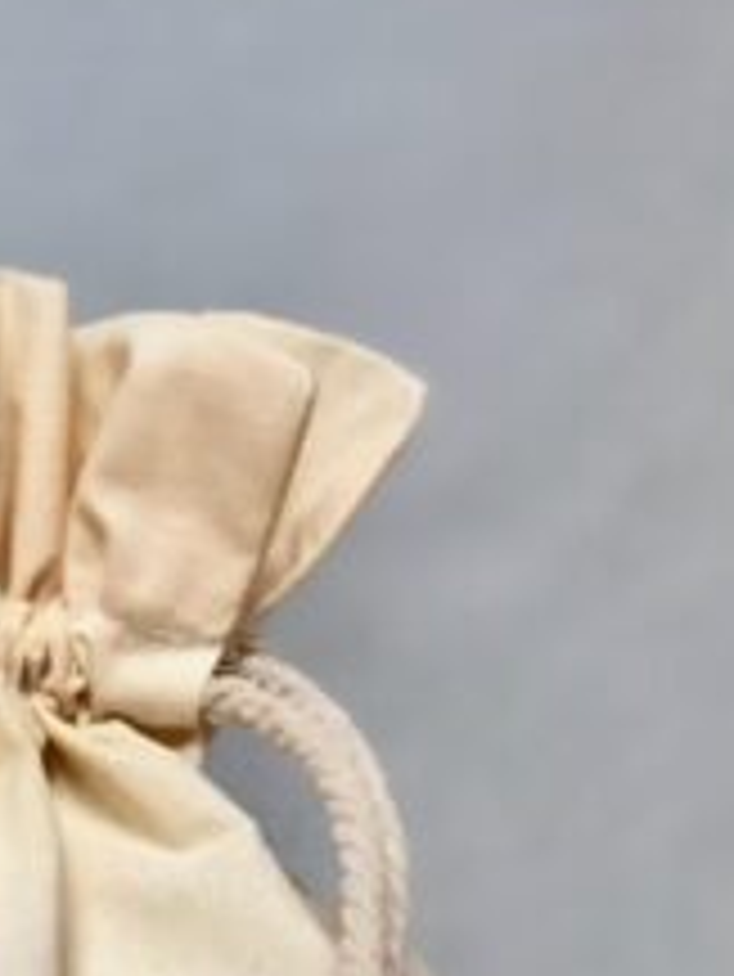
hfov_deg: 7.0
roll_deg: -0.3
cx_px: -311
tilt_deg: -8.4
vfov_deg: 9.2
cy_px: 1304
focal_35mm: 210
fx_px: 5931
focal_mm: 6.6
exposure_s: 1/30
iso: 32
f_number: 2.8
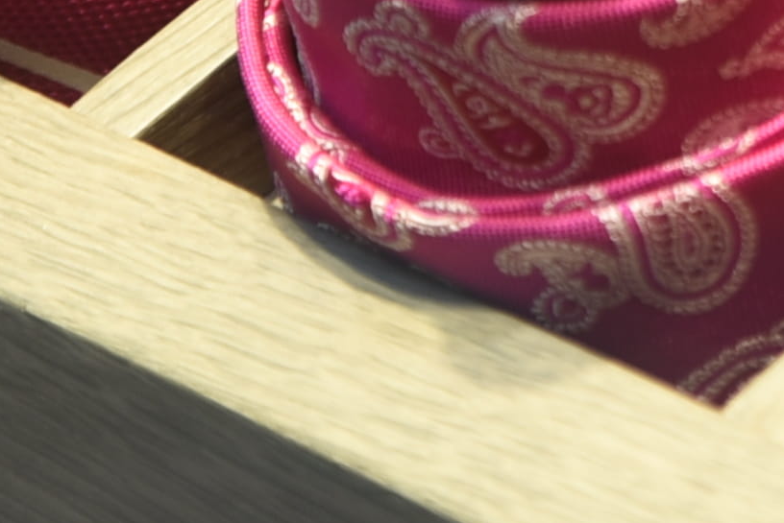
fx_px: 11243
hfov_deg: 4.0
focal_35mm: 516
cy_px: -915
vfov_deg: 2.6
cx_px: 934
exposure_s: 1/30
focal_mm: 70
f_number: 2.8
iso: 100
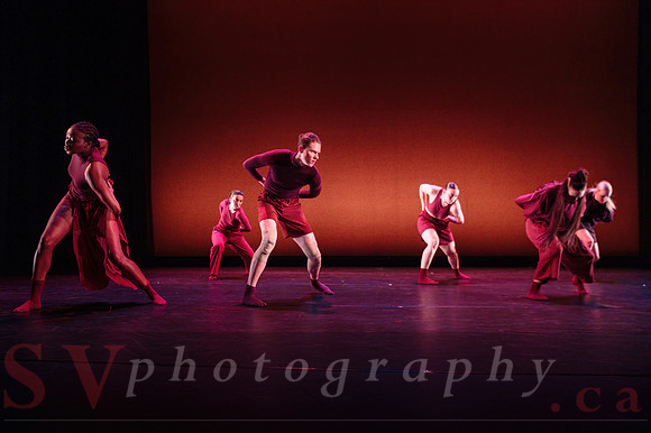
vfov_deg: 44.0
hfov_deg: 62.5
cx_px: 308
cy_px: 228
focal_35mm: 30
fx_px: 536
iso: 2500
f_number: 2.8
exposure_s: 1/250
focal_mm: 27
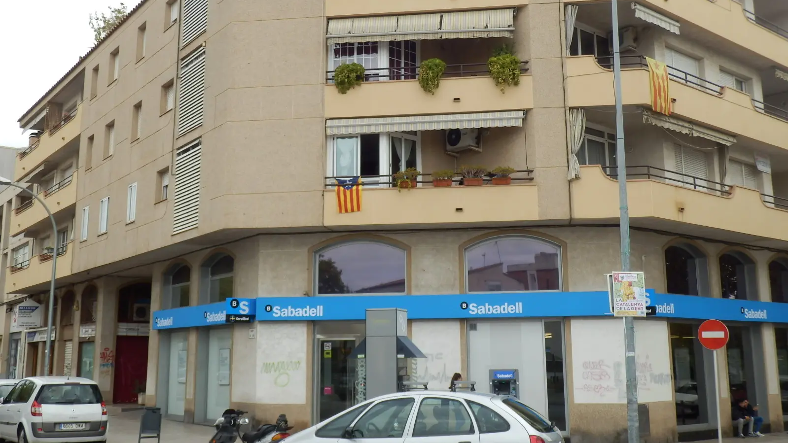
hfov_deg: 42.9
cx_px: 394
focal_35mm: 48
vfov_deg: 24.9
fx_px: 1003
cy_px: 167
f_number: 4.2
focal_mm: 7.9
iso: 80
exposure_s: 1/320
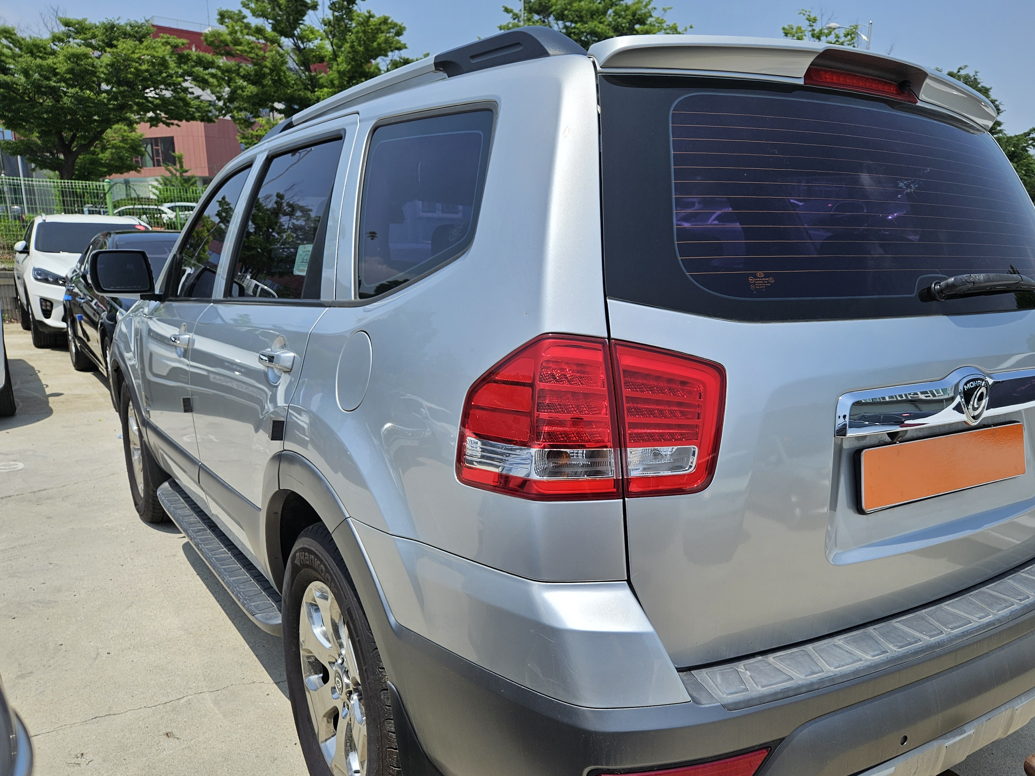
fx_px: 837
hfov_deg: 63.0
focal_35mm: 28
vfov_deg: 49.6
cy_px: 438
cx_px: 615
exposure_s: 1/3464
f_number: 1.8
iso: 25
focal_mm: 5.4
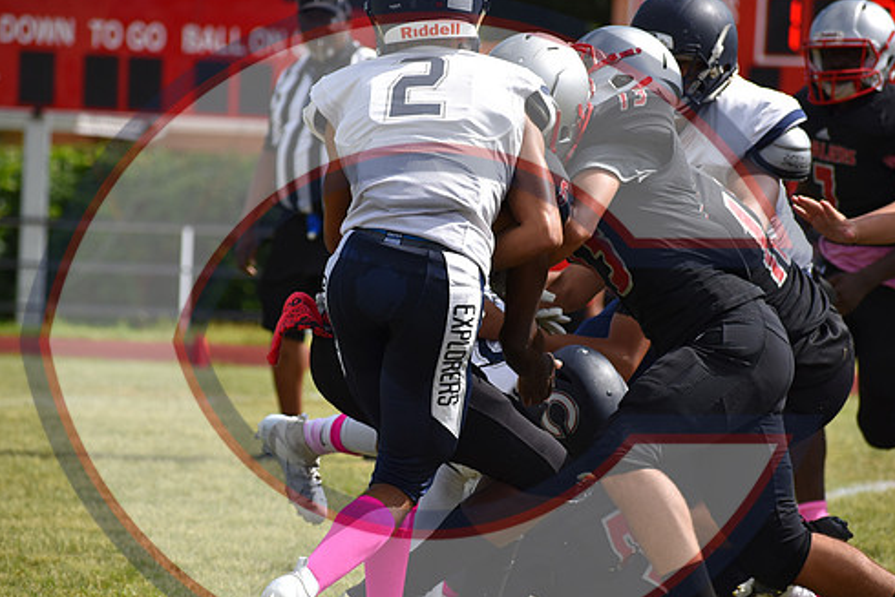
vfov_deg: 4.8
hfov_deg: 7.3
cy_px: 340
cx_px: 422
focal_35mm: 284
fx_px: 7062
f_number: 5.6
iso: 250
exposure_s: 1/2000
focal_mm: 160
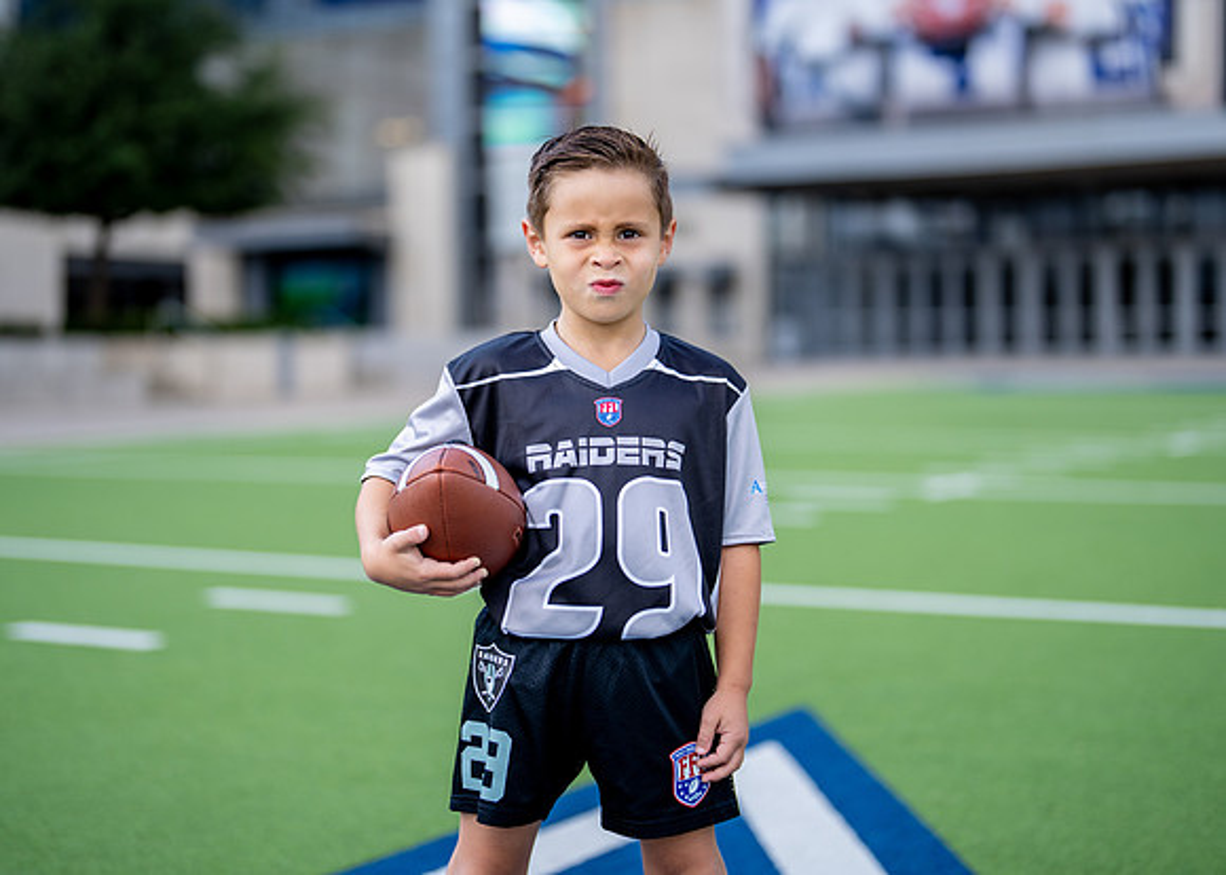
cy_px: 383
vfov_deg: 23.3
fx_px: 2121
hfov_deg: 32.2
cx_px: 611
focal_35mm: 61
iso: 100
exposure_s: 1/1600
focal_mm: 50
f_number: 1.2
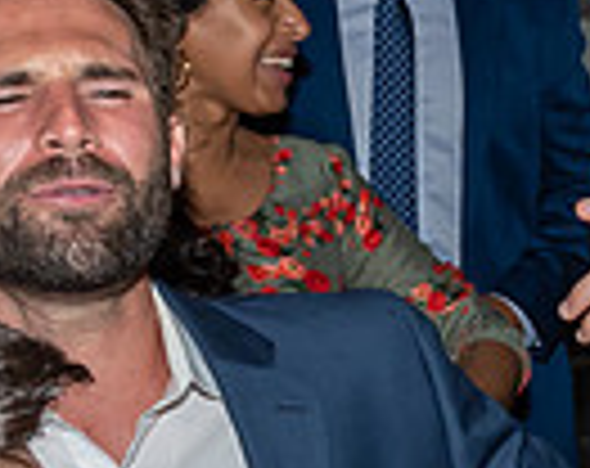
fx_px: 2873
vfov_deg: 9.3
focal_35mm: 165
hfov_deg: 10.1
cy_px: 249
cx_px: 1441
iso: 500
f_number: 5.6
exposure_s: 1/250
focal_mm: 17
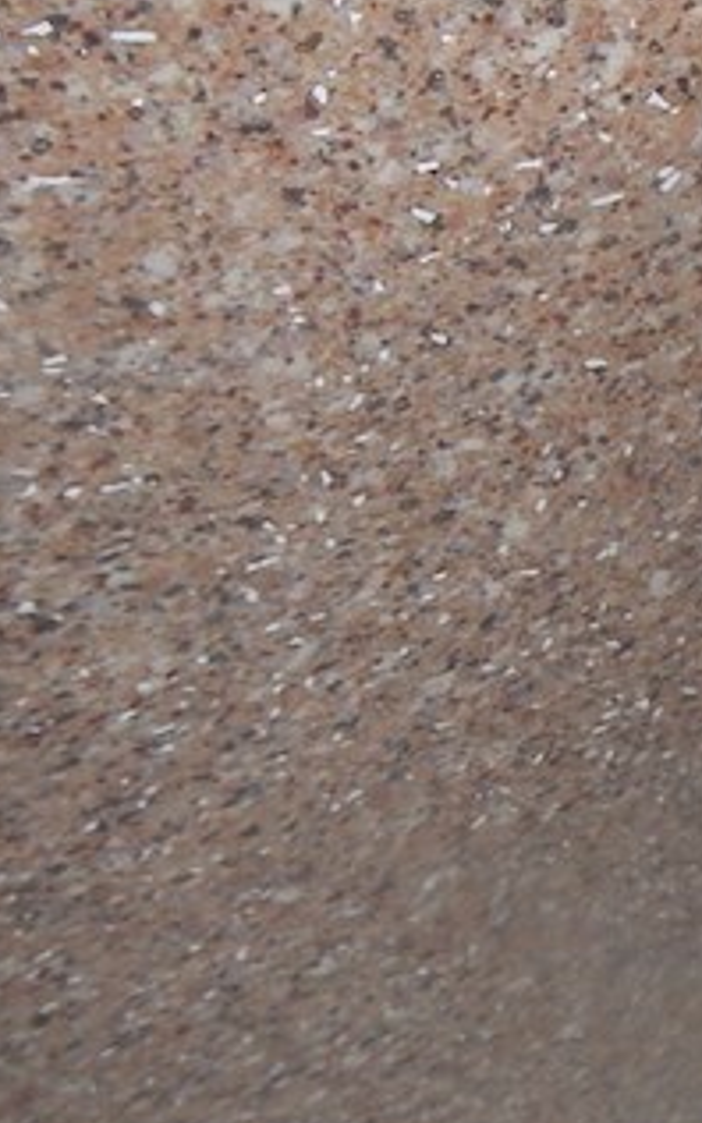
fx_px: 1837
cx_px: 1117
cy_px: 553
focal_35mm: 60
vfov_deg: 34.0
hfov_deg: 18.6
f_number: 3.9
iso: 400
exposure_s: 1/125
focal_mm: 5
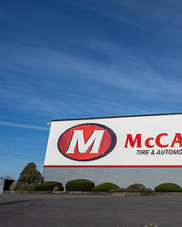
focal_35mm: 43
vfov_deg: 42.7
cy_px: 132
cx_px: 219
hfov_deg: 29.9
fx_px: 289
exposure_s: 1/1250
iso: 125
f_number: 7.1
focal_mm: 21
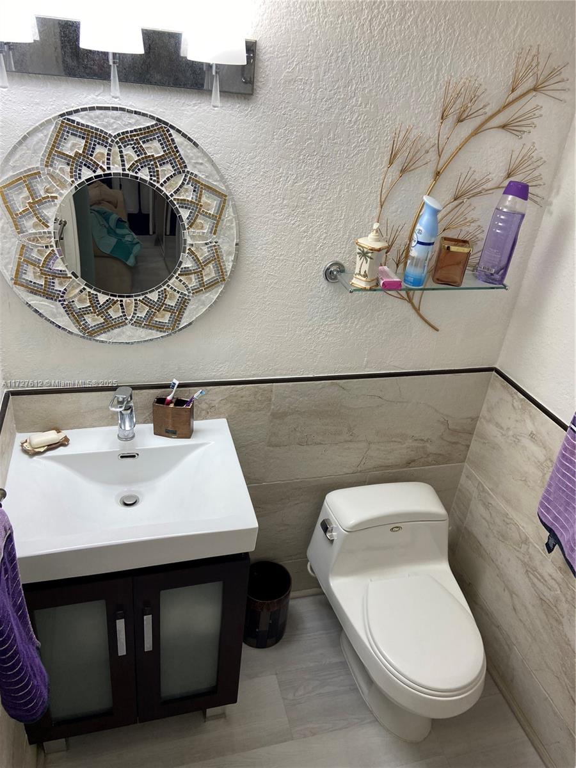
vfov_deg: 67.3
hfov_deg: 53.1
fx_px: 577
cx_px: 288
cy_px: 384
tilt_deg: -27.1
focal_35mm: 26
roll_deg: -5.5
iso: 80
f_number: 1.8
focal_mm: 4.25
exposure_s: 1/120
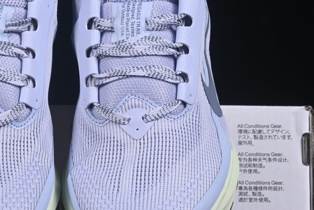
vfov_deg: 7.9
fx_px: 1509
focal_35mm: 173
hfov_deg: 11.8
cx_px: 63
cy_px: 109
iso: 160
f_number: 8
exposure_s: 1/80
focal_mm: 50
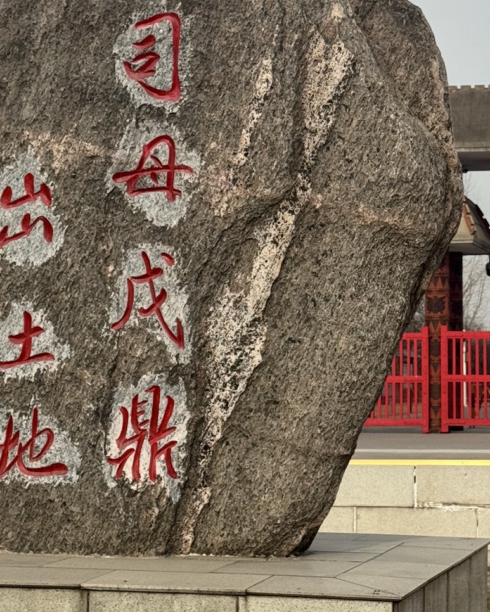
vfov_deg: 19.7
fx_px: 1758
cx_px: 366
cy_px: 254
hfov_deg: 15.8
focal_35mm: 97
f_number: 1.78
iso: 64
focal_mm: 6.76
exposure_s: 1/4608
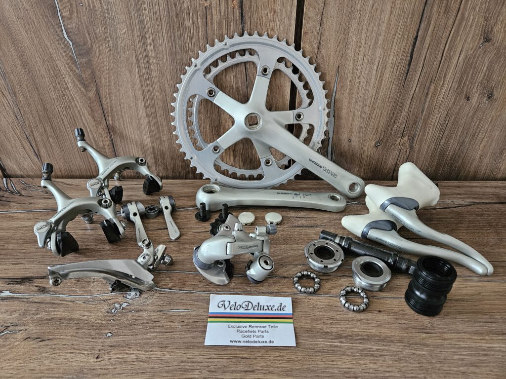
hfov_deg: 73.9
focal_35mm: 23
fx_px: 336
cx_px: 253
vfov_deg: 58.9
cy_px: 190
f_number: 1.8
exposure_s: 1/50
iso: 800
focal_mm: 5.4
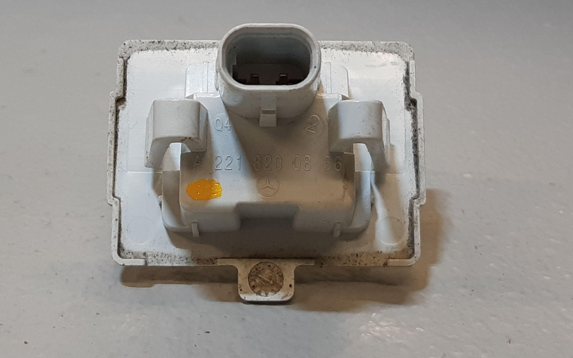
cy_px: 163
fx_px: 437
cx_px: 286
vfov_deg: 44.5
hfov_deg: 66.5
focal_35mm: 28
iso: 64
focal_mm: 3.93
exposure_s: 1/100
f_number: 1.7
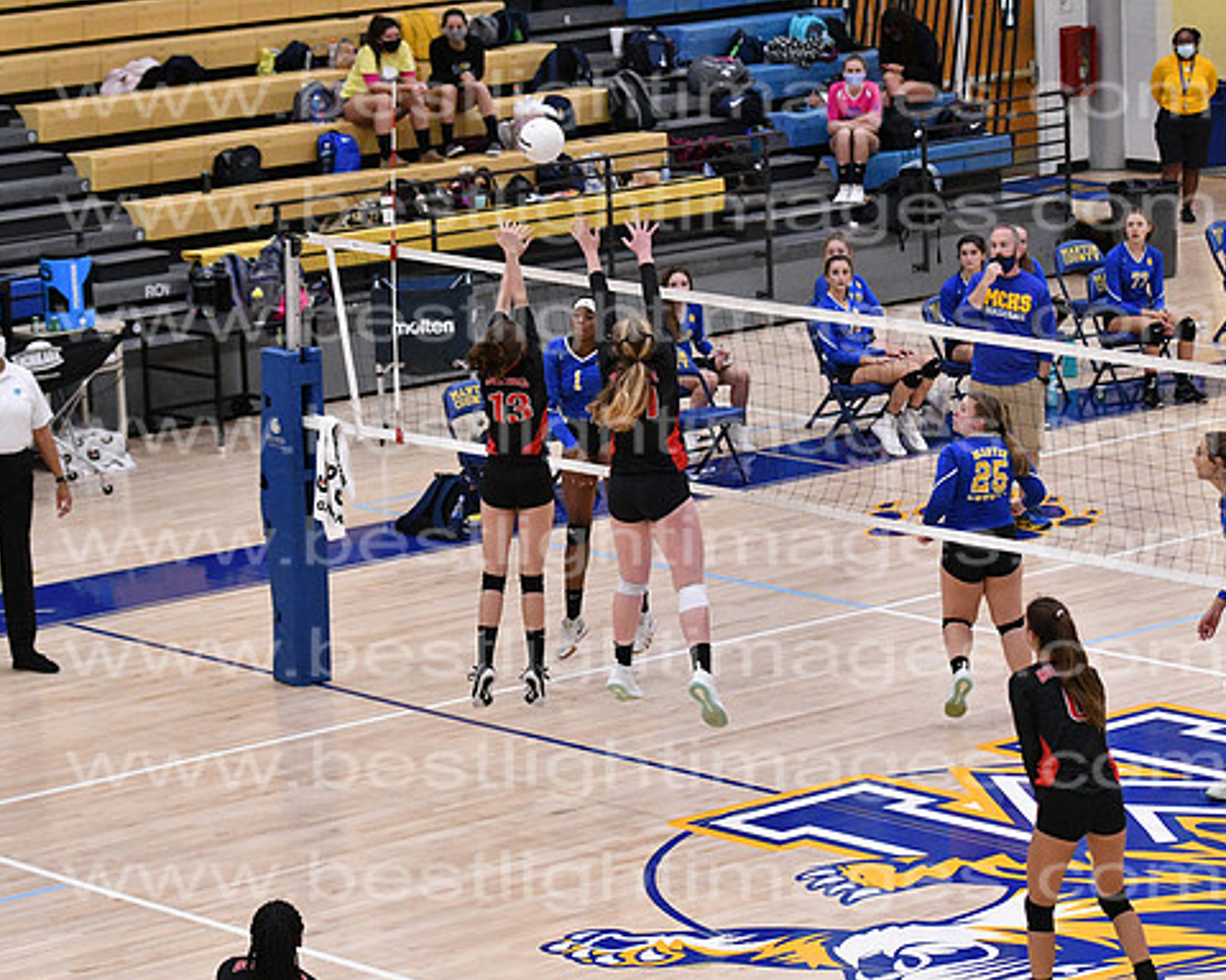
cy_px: 491
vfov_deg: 10.7
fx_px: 5246
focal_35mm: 145
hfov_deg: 13.3
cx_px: 644
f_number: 3.2
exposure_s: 1/1250
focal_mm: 85
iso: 6400
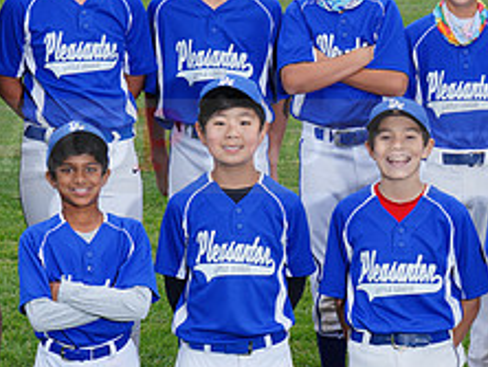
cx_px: 354
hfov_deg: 11.1
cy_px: 129
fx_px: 2512
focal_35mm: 178
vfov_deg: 8.4
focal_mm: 71
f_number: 9
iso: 200
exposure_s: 1/200
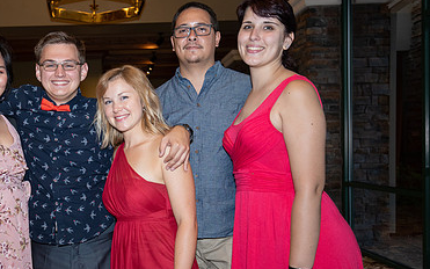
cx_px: 99
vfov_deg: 29.8
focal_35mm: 43
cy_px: 154
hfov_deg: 44.4
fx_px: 504
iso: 2000
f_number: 4
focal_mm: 27
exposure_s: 1/200
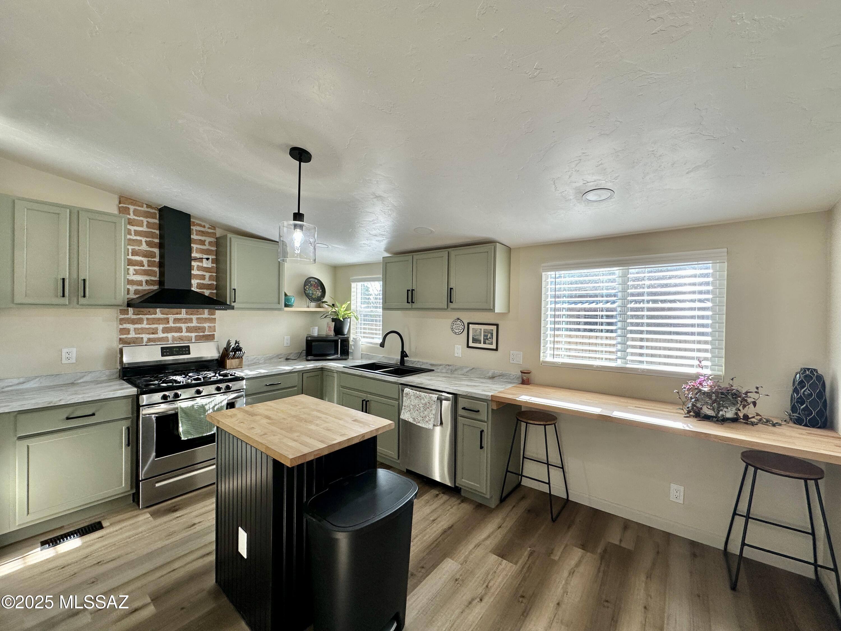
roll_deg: -0.9
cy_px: 316
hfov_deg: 102.1
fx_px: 340
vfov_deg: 85.7
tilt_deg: +0.4
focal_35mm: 14
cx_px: 420
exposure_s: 1/120
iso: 64
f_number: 2.2
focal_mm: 2.22
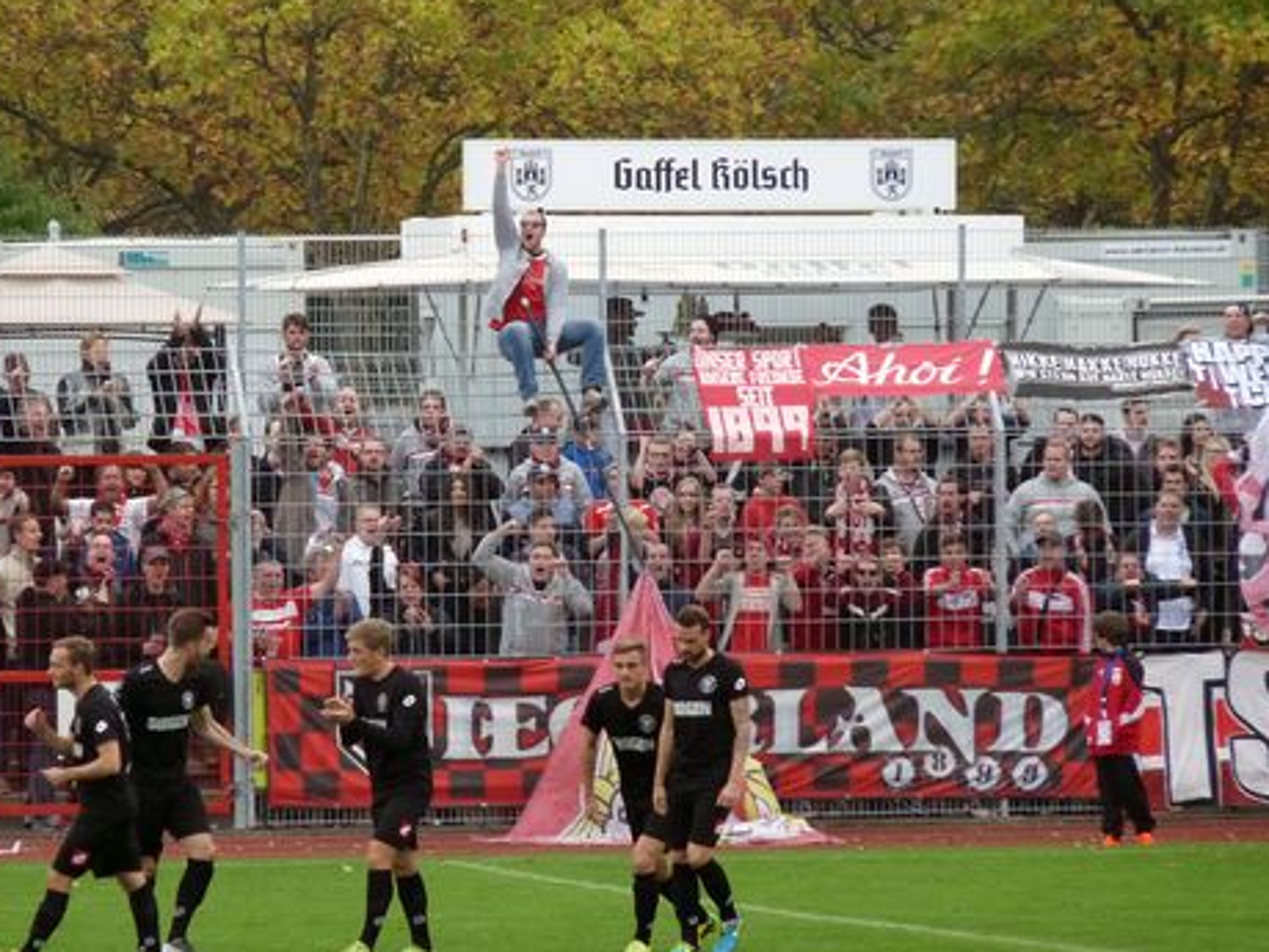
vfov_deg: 3.6
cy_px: 487
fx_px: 15214
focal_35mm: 415
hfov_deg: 4.8
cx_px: 524
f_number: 3.7
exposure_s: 1/400
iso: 400
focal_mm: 59.5
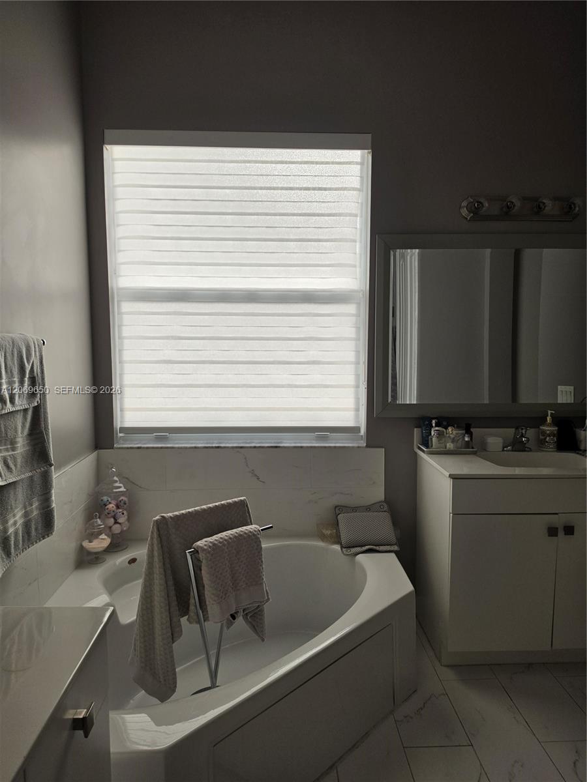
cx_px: 294
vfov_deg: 73.9
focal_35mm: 23
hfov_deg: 58.9
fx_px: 520
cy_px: 391
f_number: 1.4
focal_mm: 6.5
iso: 64
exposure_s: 1/4143
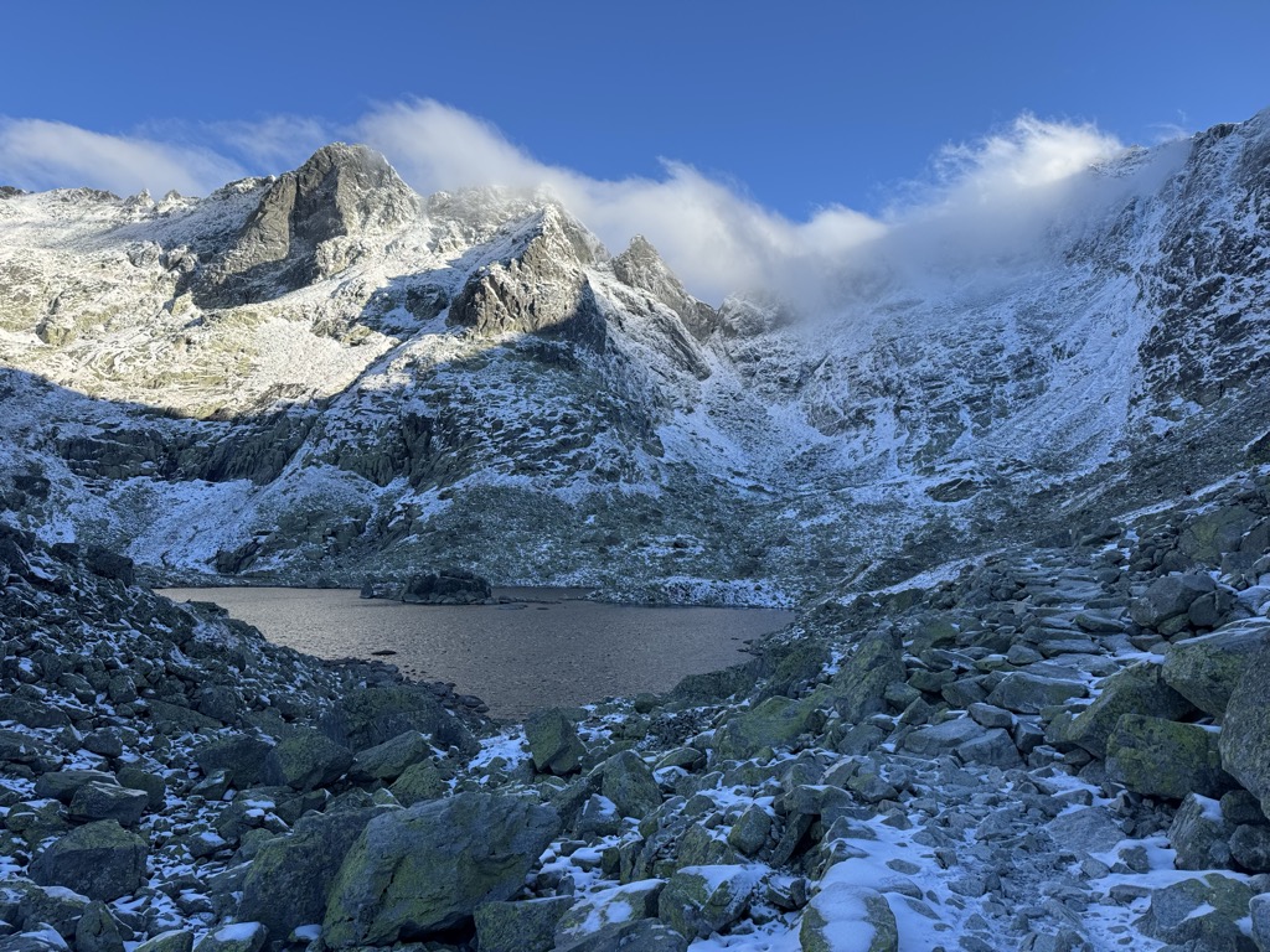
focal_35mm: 24
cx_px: 635
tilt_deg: +6.5
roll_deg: -2.1
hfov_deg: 71.6
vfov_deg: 56.8
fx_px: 881
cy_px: 476
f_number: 1.78
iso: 80
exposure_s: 1/1767
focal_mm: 6.76
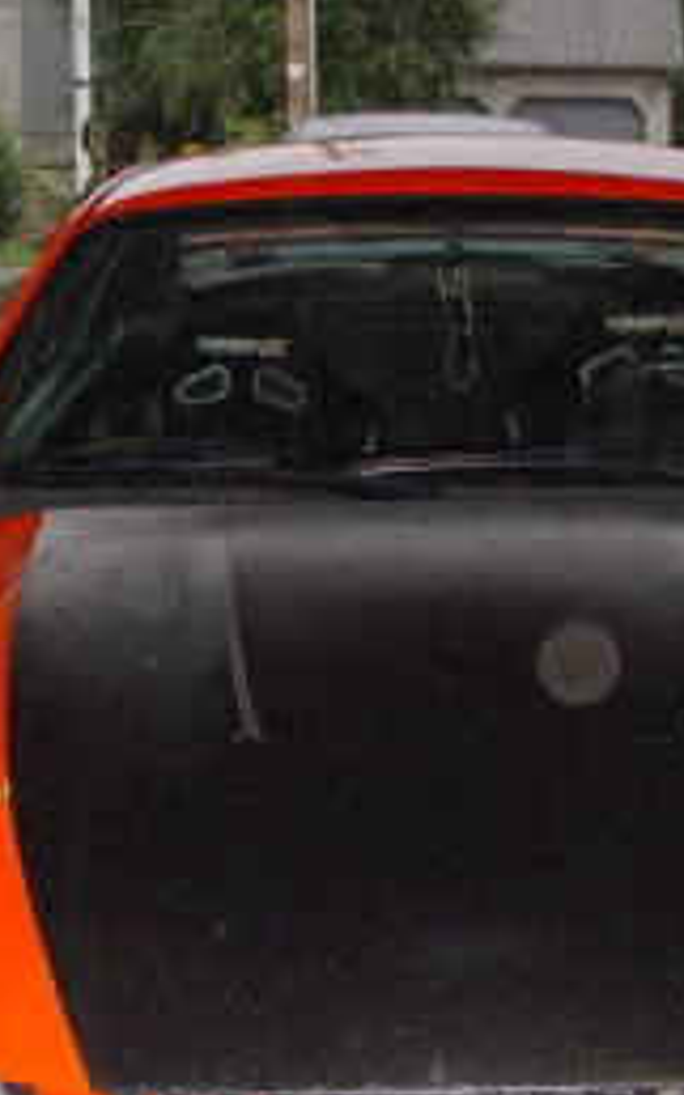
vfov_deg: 27.1
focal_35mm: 76
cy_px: 688
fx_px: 2269
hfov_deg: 17.1
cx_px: 457
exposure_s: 1/250
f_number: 3.3
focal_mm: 6.3
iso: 800
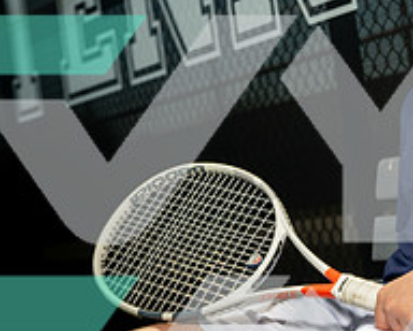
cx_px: 469
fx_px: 1419
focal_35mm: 116
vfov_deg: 13.3
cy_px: 130
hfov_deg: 16.0
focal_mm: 41
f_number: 4.5
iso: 100
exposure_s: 1/250
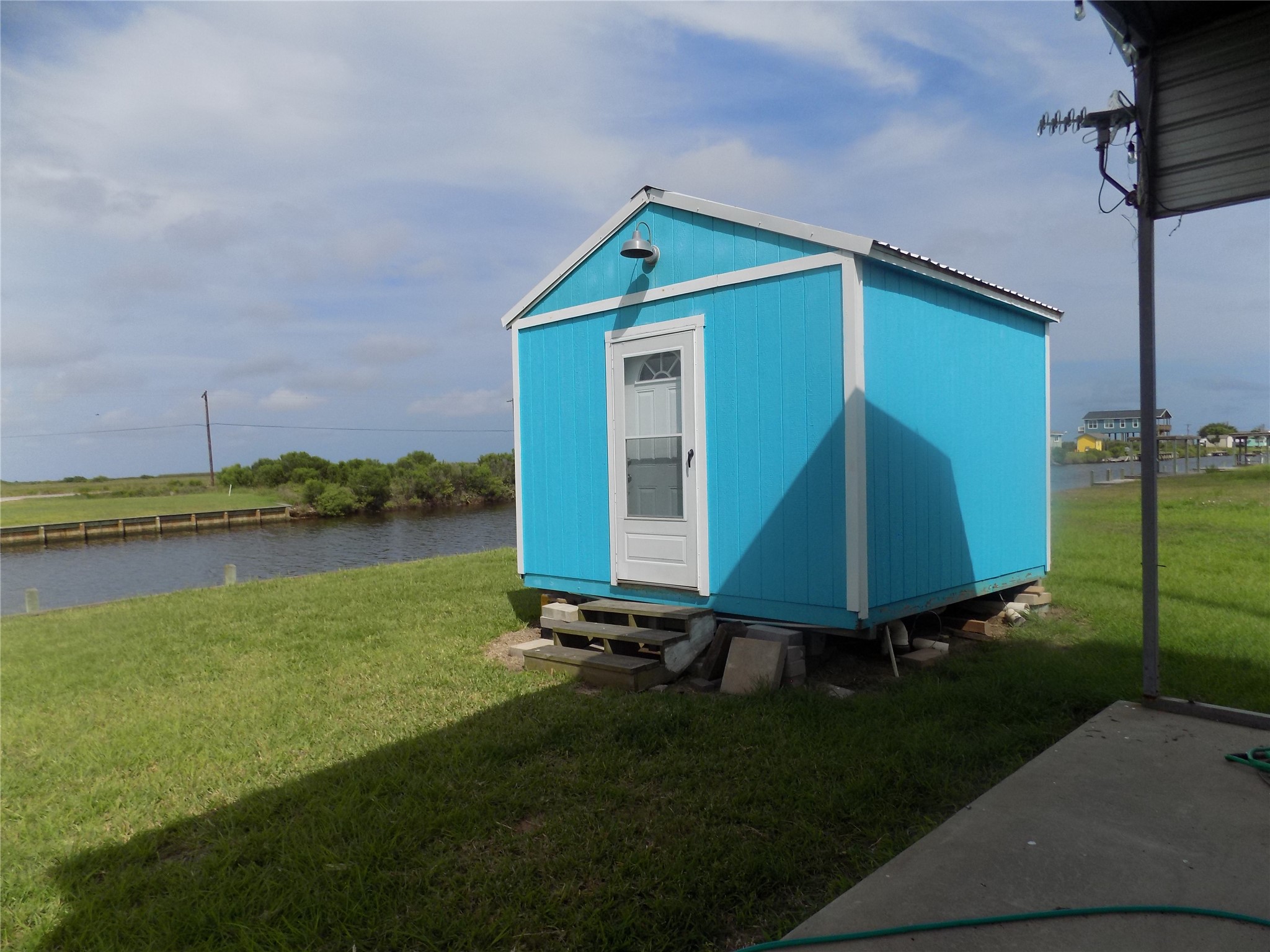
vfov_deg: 58.9
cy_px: 476
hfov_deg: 73.9
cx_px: 635
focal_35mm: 23
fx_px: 844
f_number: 9.9
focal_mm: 4
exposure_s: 1/250
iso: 80
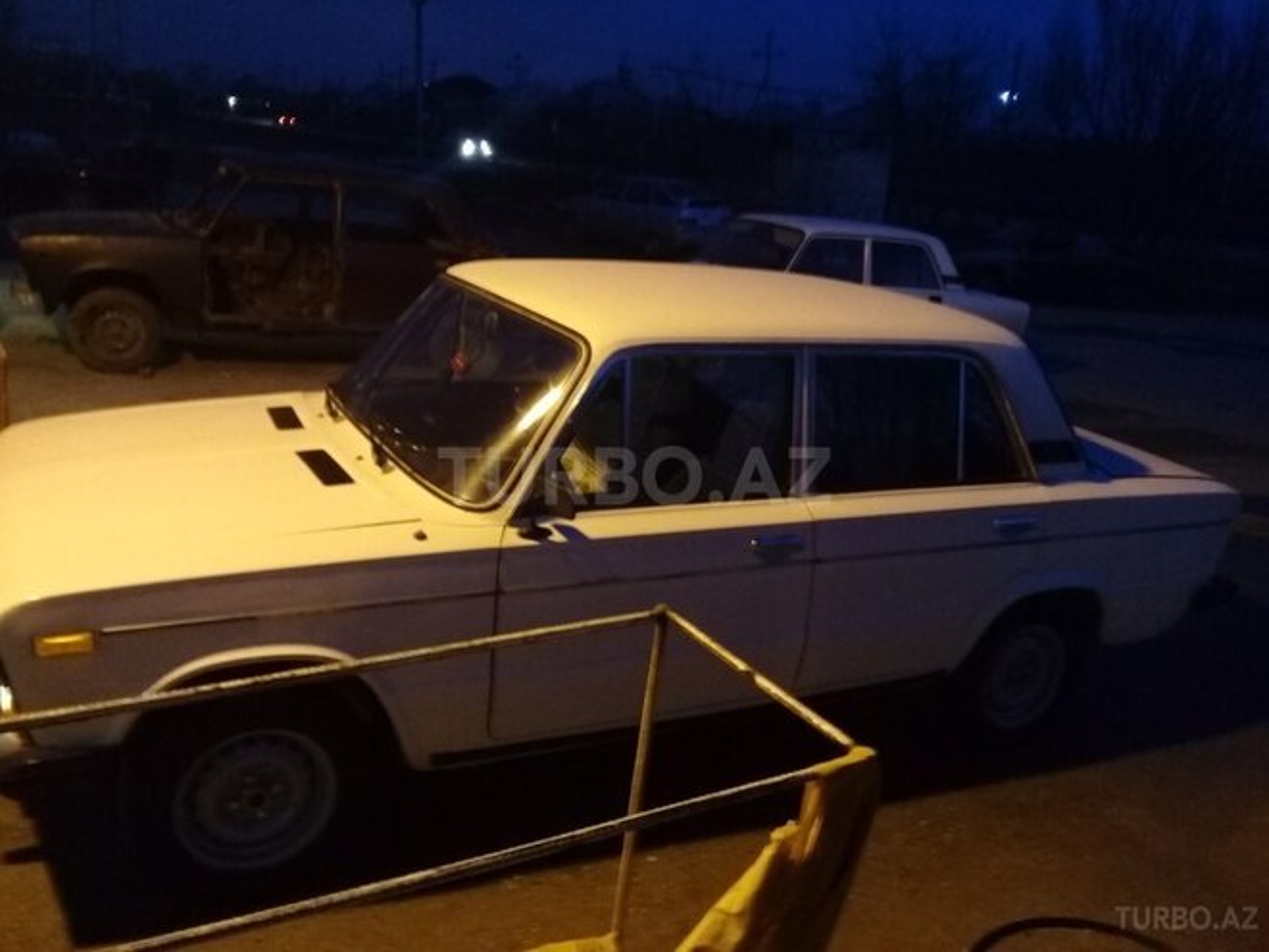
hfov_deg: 58.4
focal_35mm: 31
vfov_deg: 45.4
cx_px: 634
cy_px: 476
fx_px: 1136
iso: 320
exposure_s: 1/17
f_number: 2.2
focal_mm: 3.3
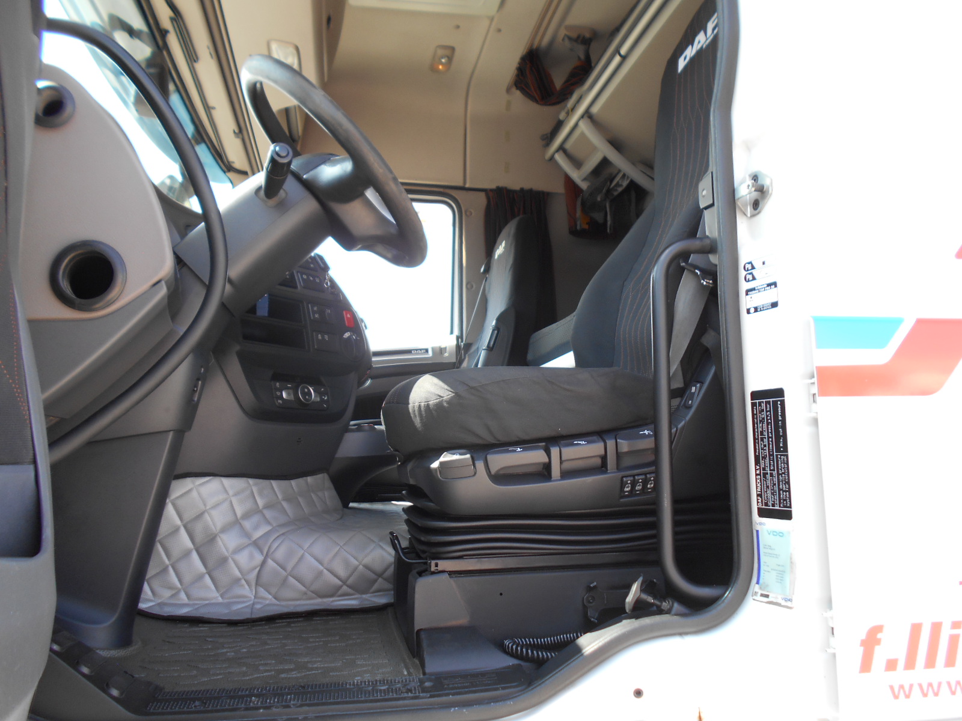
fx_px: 723
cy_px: 360
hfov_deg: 67.3
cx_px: 481
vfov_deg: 53.1
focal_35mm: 26
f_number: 3.2
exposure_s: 1/80
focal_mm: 4.6
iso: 80
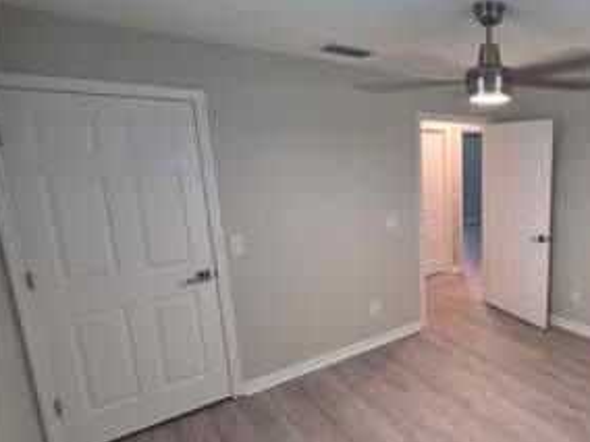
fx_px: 375
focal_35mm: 22
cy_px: 234
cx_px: 486
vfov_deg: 61.0
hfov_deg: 67.8
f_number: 1.9
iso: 80
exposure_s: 1/31.9
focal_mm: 2.2
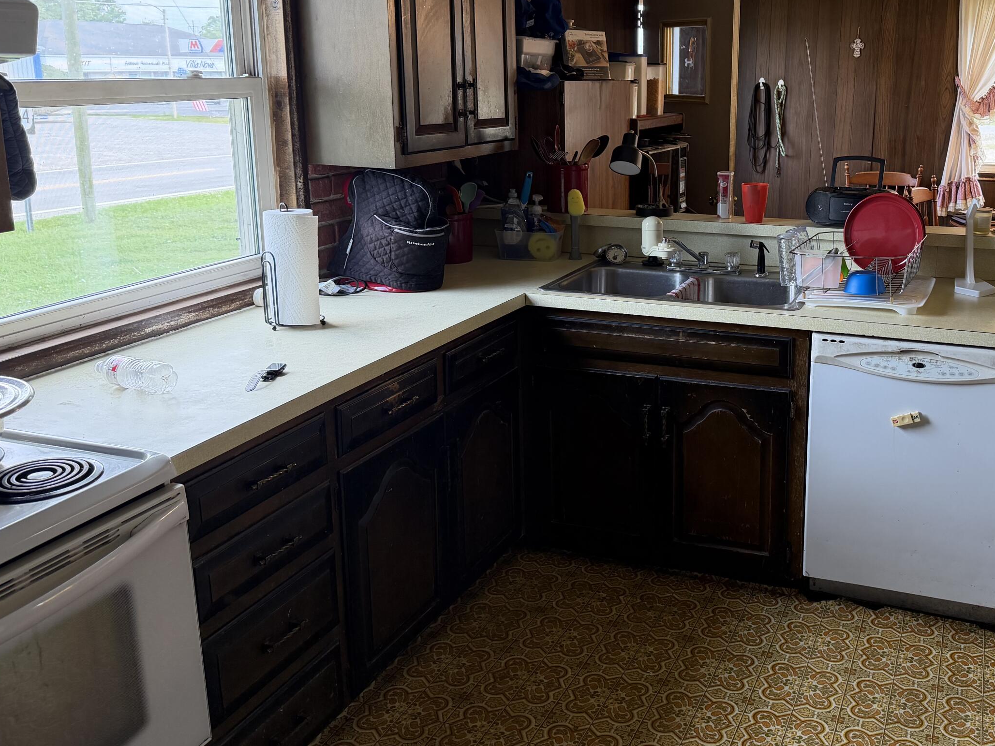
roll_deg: -0.1
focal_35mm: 35
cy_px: 300
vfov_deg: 40.5
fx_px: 1006
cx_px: 665
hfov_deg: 51.6
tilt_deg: -12.4
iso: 200
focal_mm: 6.76
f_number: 1.78
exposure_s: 1/121
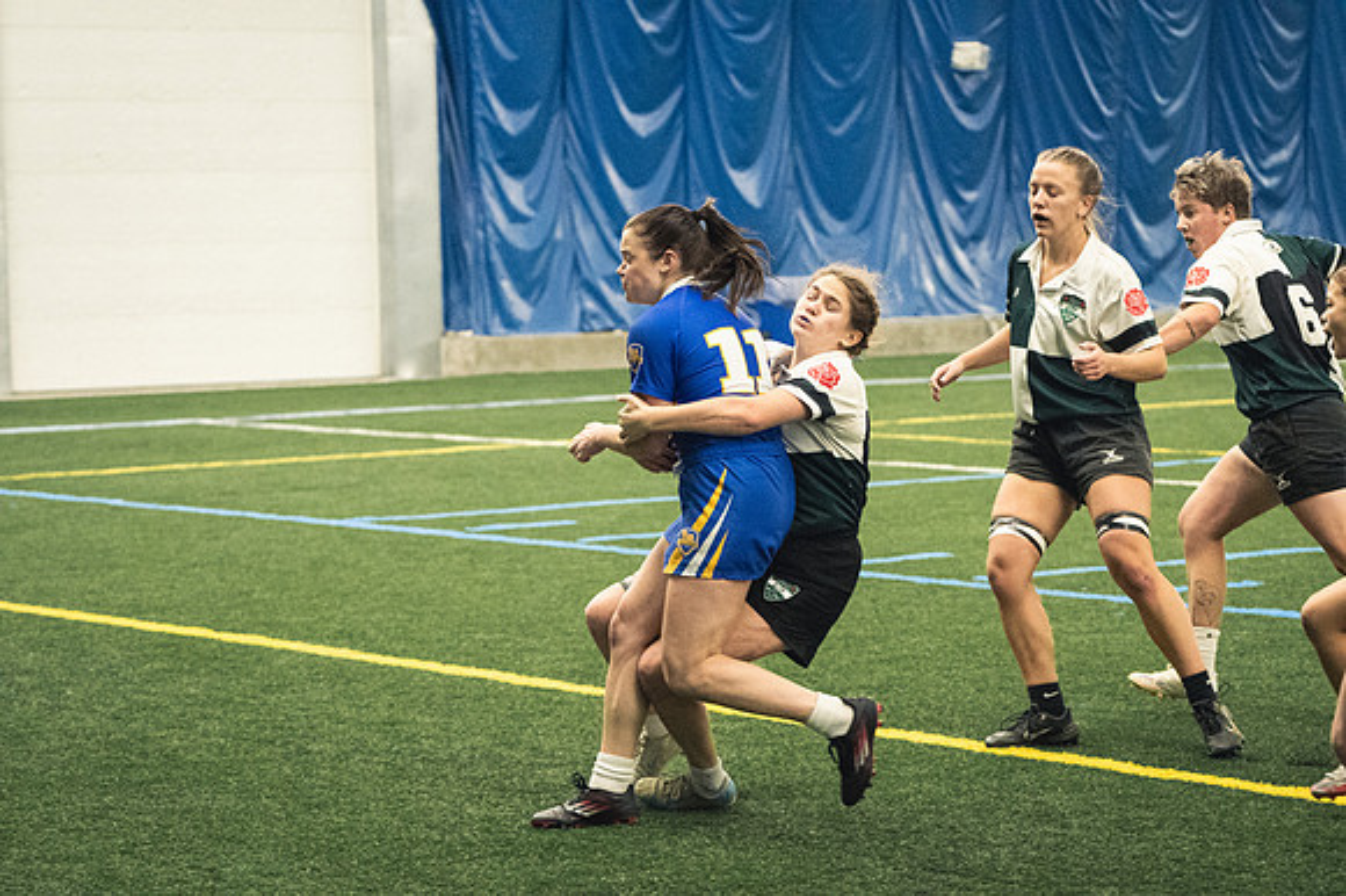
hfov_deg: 19.5
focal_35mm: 105
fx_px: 3923
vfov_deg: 13.0
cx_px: 673
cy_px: 448
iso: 10000
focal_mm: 70
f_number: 2.8
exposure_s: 1/500
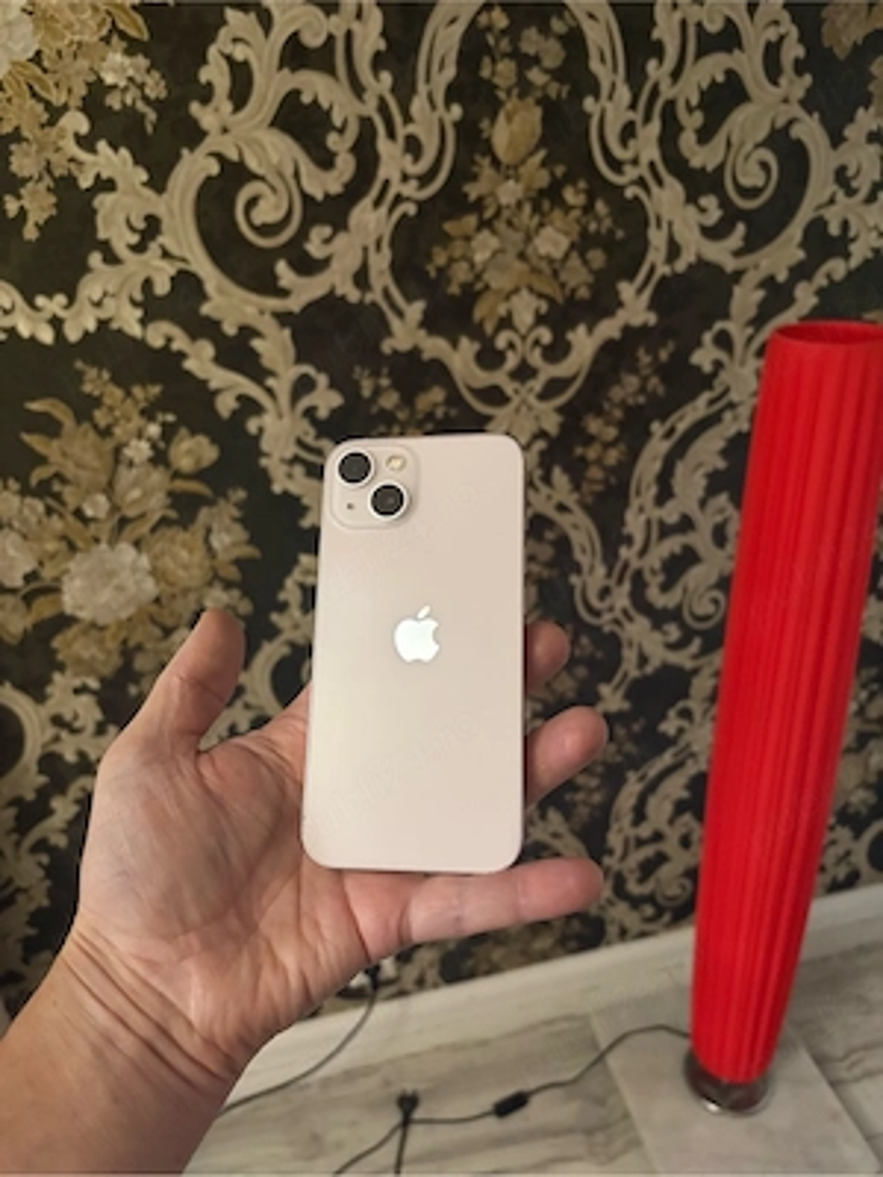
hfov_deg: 53.1
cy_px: 588
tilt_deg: -27.2
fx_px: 884
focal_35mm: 26
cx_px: 442
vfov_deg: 67.3
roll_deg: +3.6
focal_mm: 5.96
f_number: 1.6
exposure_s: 1/33
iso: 640
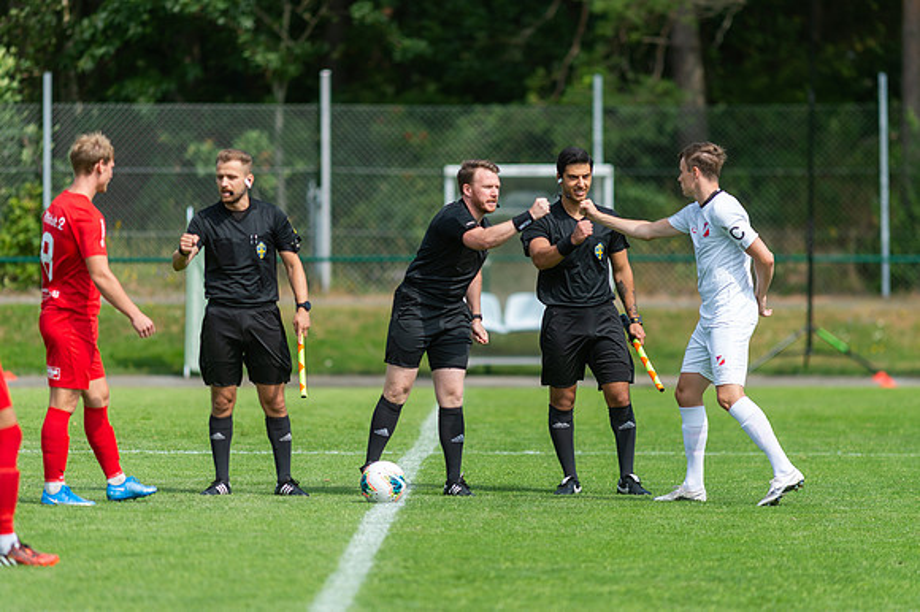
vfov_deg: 4.5
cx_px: 460
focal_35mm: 308
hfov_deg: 6.7
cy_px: 306
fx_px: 7866
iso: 100
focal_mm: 300
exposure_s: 1/1250
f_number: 2.8
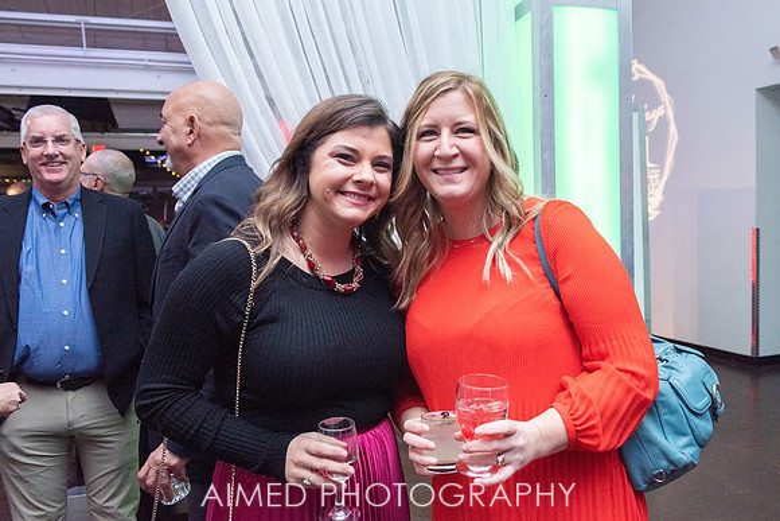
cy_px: 255
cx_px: 445
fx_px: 692
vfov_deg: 41.2
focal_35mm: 32
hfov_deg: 58.5
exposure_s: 1/200
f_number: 4.5
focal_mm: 28
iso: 1000
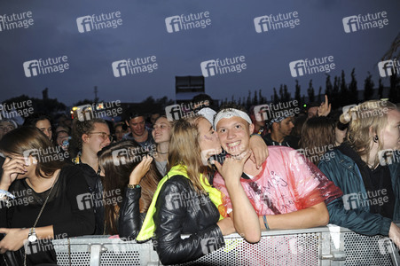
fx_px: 266
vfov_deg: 53.1
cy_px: 133
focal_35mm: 24
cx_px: 200
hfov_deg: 73.8
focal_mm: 24
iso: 200
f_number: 2.8
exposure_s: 1/200
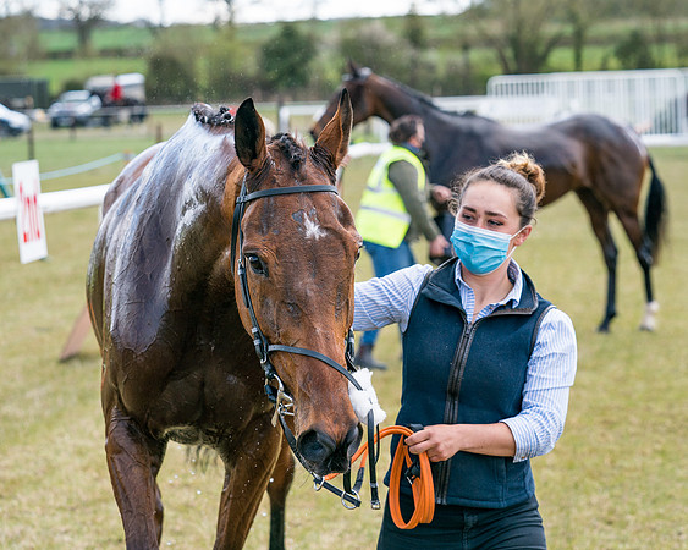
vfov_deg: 14.0
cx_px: 318
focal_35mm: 110
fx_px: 2235
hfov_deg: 17.5
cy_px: 259
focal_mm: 92
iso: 400
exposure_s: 1/1000
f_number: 5
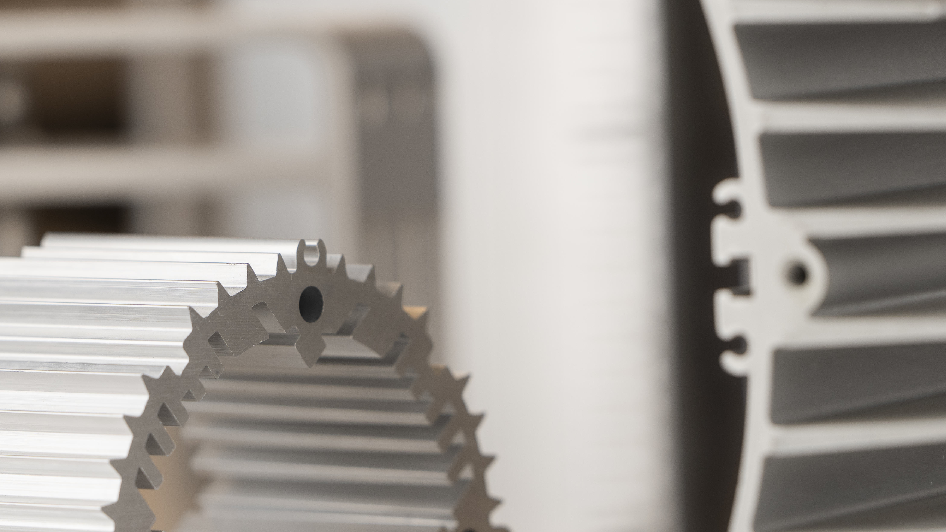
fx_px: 7626
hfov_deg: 7.1
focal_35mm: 304
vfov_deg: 4.0
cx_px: 292
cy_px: 265
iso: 125
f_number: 2.8
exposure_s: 1/100
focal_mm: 135
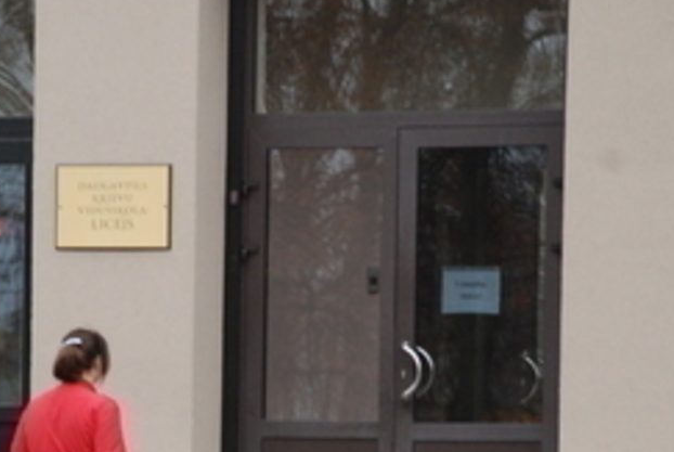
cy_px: 417
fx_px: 6077
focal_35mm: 324
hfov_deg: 6.3
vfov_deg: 4.3
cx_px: 174
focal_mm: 105
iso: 1000
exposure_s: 1/125
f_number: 5.6
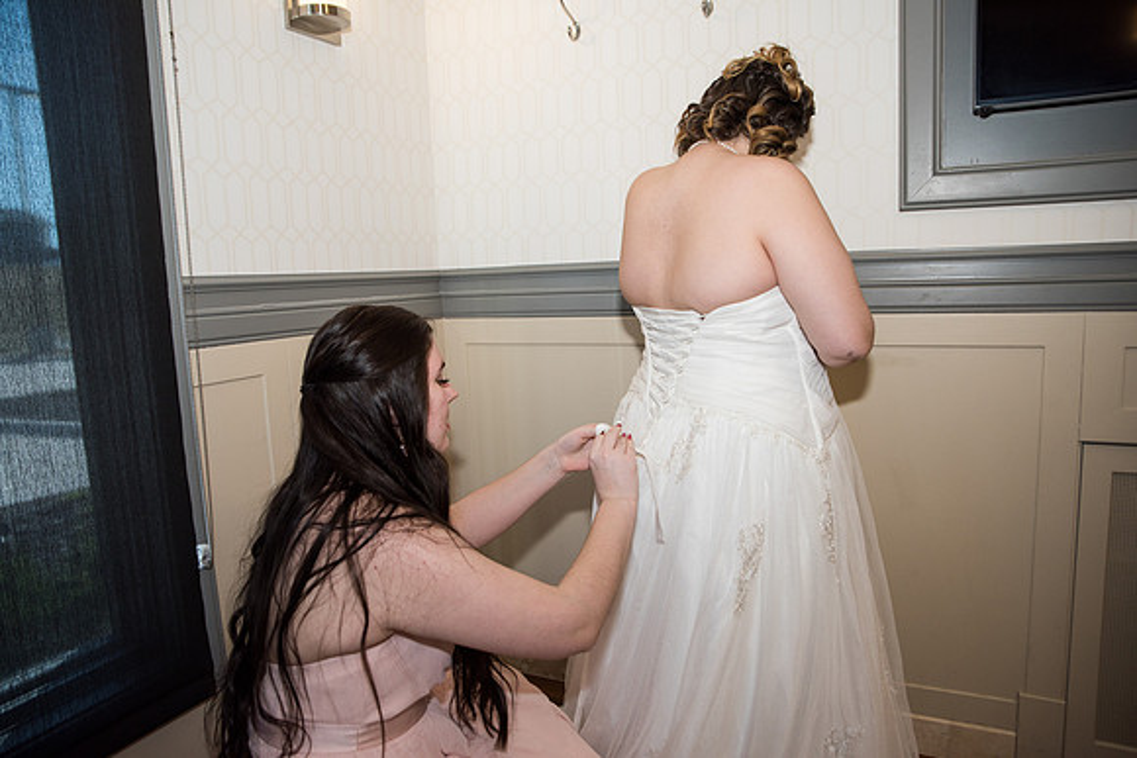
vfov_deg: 53.2
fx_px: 758
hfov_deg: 73.7
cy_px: 379
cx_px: 568
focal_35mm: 24
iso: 320
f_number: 3.2
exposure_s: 1/160
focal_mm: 24
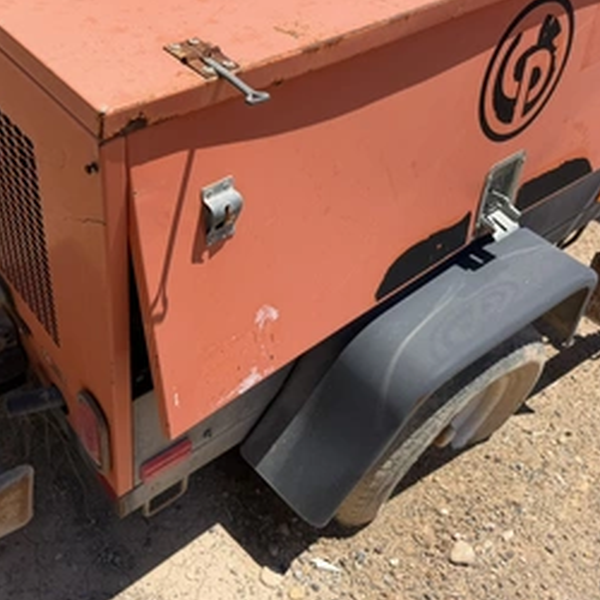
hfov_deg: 46.4
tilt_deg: -37.8
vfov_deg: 48.3
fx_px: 667
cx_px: 139
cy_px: 259
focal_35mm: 34
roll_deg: -6.7
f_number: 1.78
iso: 80
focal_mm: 6.76
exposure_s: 1/5319
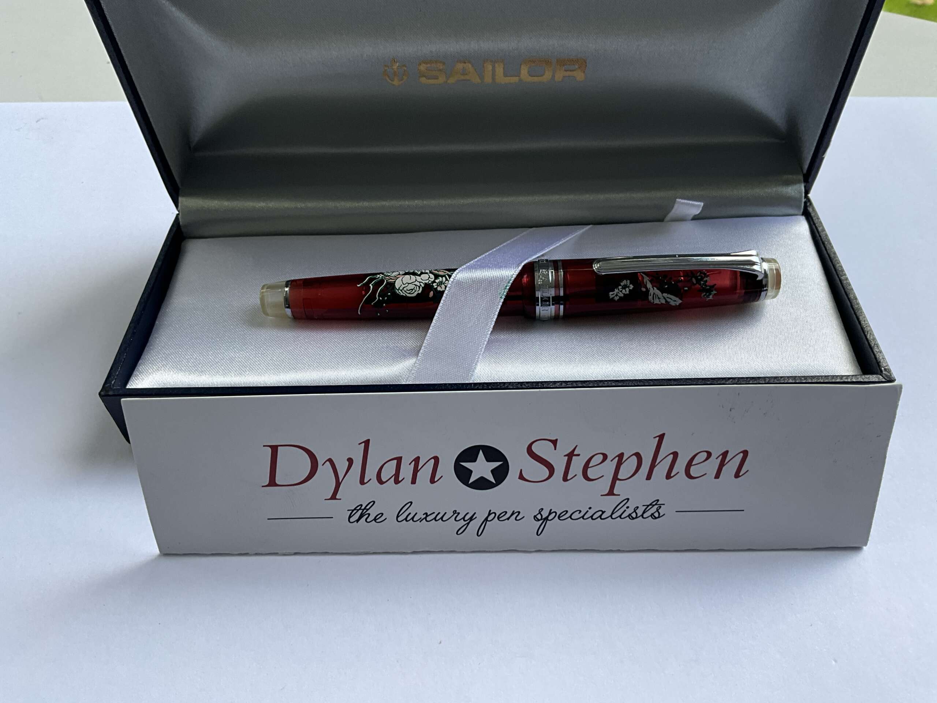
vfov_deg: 48.2
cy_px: 352
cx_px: 468
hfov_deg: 61.7
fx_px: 785
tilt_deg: -47.7
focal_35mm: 29
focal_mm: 3
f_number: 1.8
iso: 40
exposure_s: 1/122
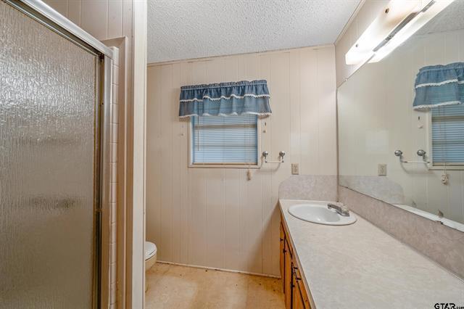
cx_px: 232
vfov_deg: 85.4
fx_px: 167
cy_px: 154
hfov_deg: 108.4
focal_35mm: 13
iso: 800
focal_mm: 13
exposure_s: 1/20
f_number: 8
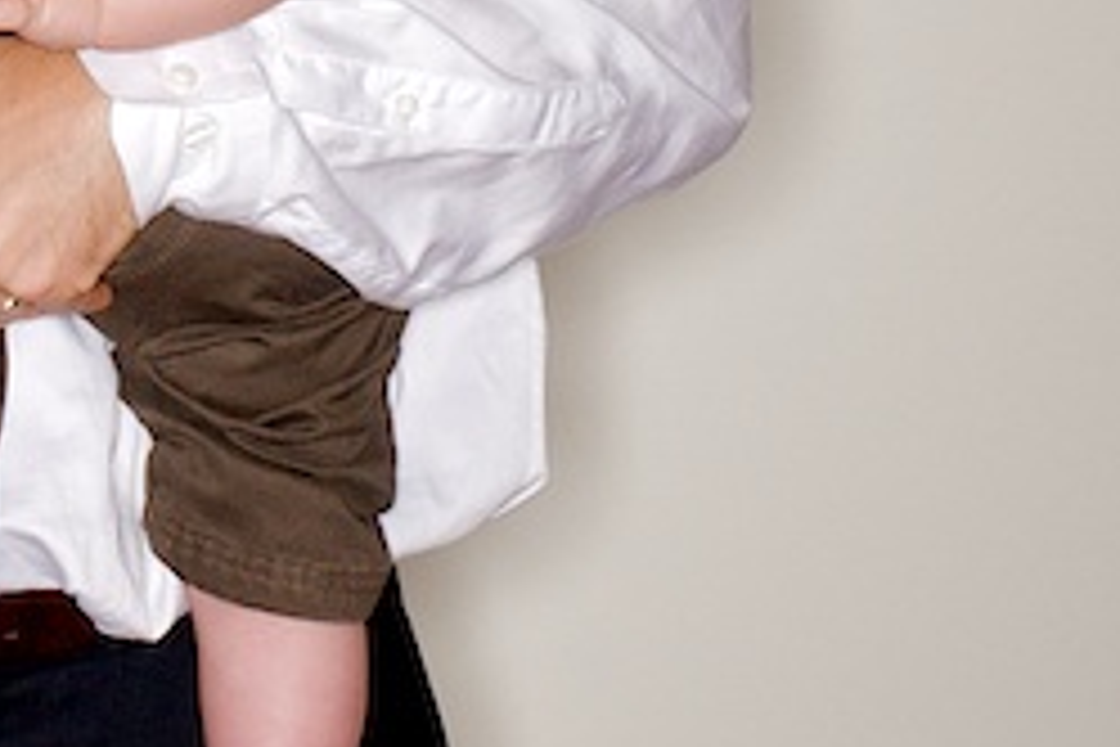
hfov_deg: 9.4
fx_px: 6751
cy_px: -238
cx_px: -171
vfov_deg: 6.3
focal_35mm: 217
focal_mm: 40
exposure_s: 1/250
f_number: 16
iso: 200
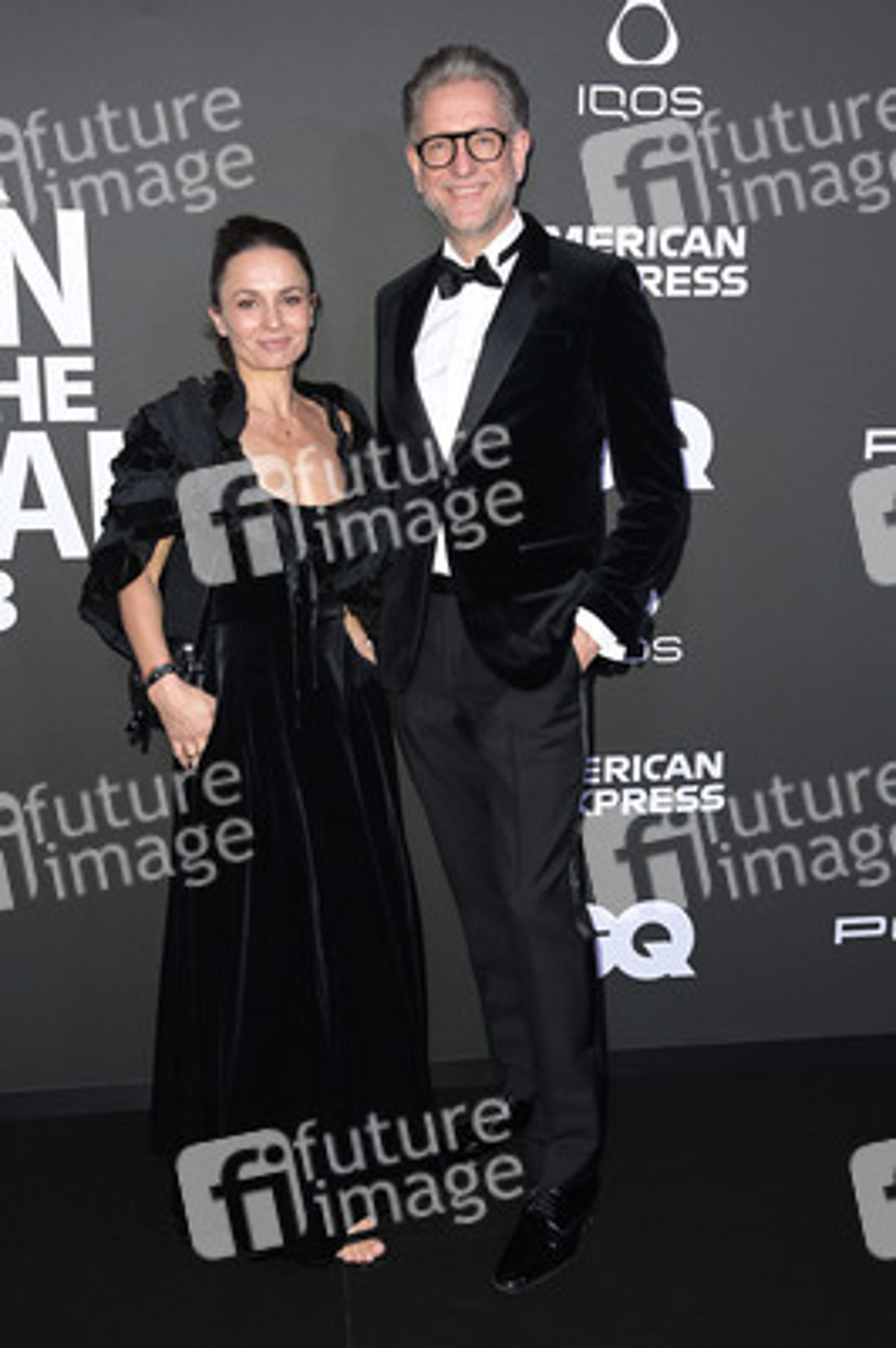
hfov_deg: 36.8
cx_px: 448
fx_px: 1346
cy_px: 674
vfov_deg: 53.2
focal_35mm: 36
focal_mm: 36
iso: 1000
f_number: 5.6
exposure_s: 1/250
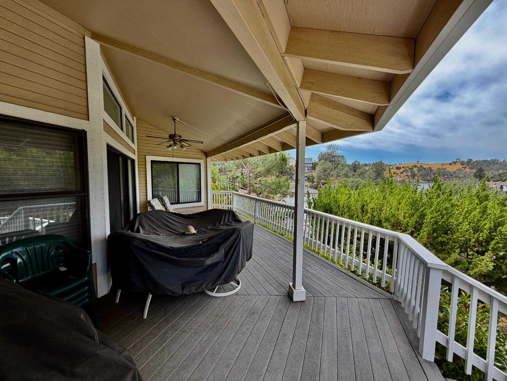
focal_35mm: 14
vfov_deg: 85.7
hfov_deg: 102.1
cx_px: 254
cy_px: 190
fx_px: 205
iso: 50
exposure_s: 1/316
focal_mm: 2.22
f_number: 2.2
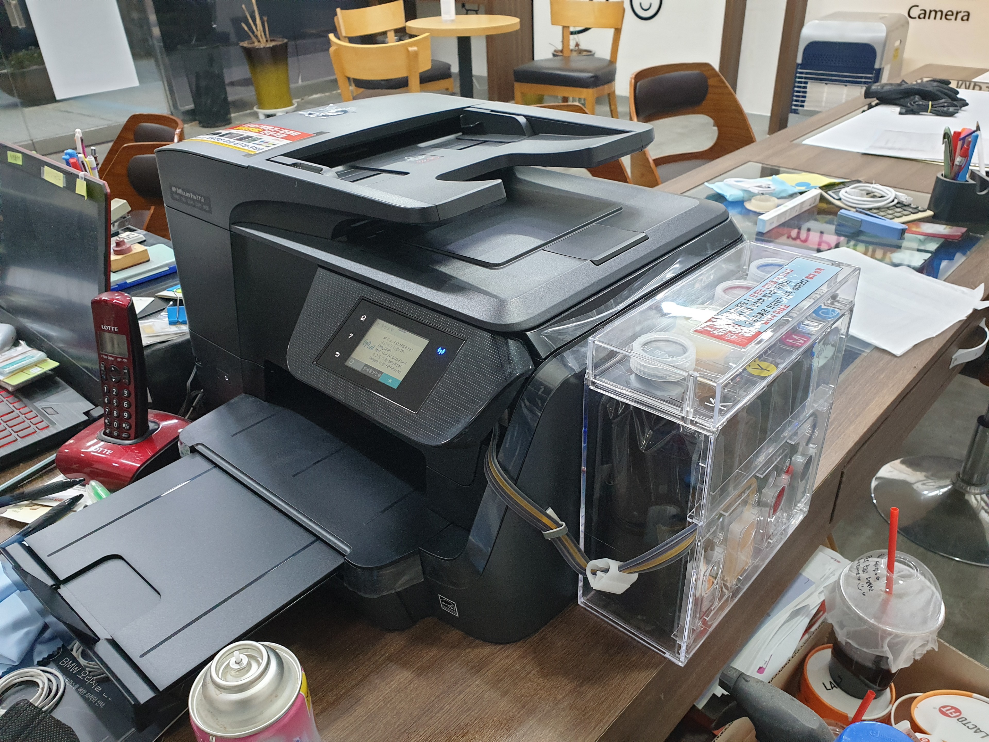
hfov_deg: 67.3
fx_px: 743
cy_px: 371
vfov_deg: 53.1
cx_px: 494
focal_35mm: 26
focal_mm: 4.3
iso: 250
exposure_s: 1/60
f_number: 2.4
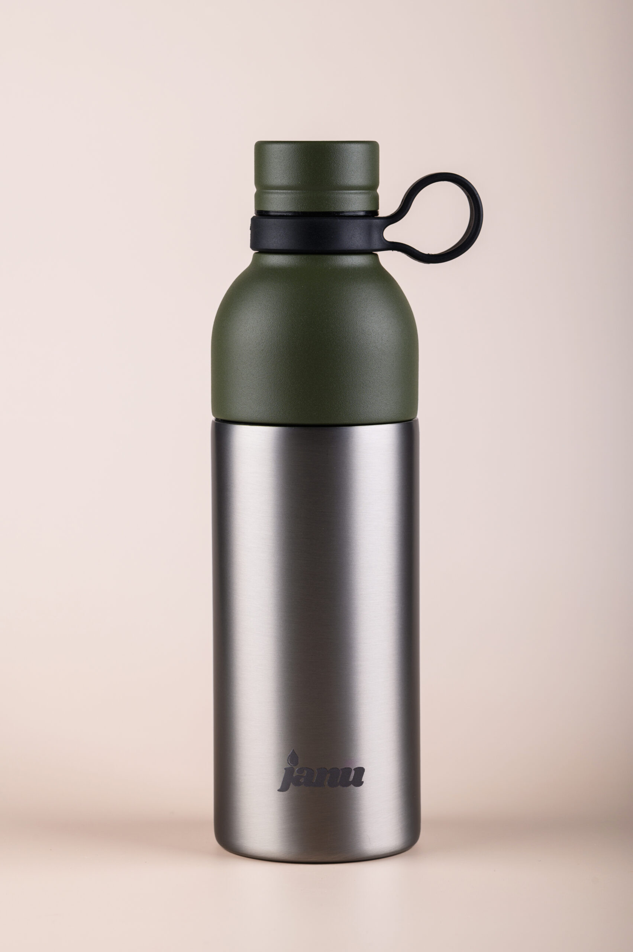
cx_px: 316
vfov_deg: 17.7
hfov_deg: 11.8
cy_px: 476
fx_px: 3064
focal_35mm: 116
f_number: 10
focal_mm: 116
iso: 100
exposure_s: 1/160
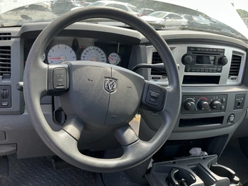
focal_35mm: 32
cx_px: 107
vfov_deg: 44.1
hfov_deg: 56.6
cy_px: 81
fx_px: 229
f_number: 1.8
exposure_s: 1/147
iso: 20
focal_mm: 3
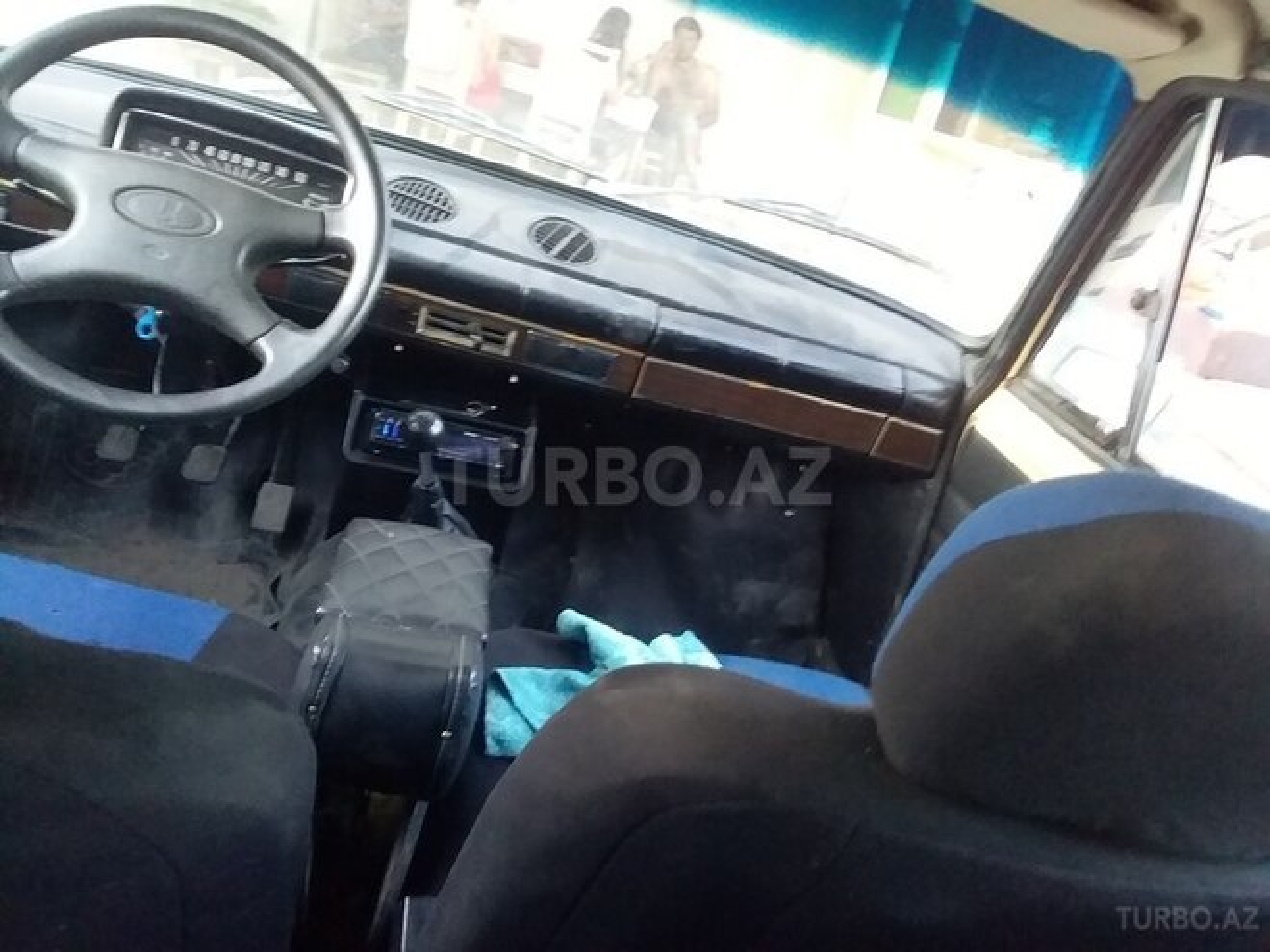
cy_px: 476
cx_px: 635
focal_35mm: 31
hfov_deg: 58.4
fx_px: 1137
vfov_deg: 45.4
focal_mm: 3.3
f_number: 2.2
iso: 250
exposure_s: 1/25
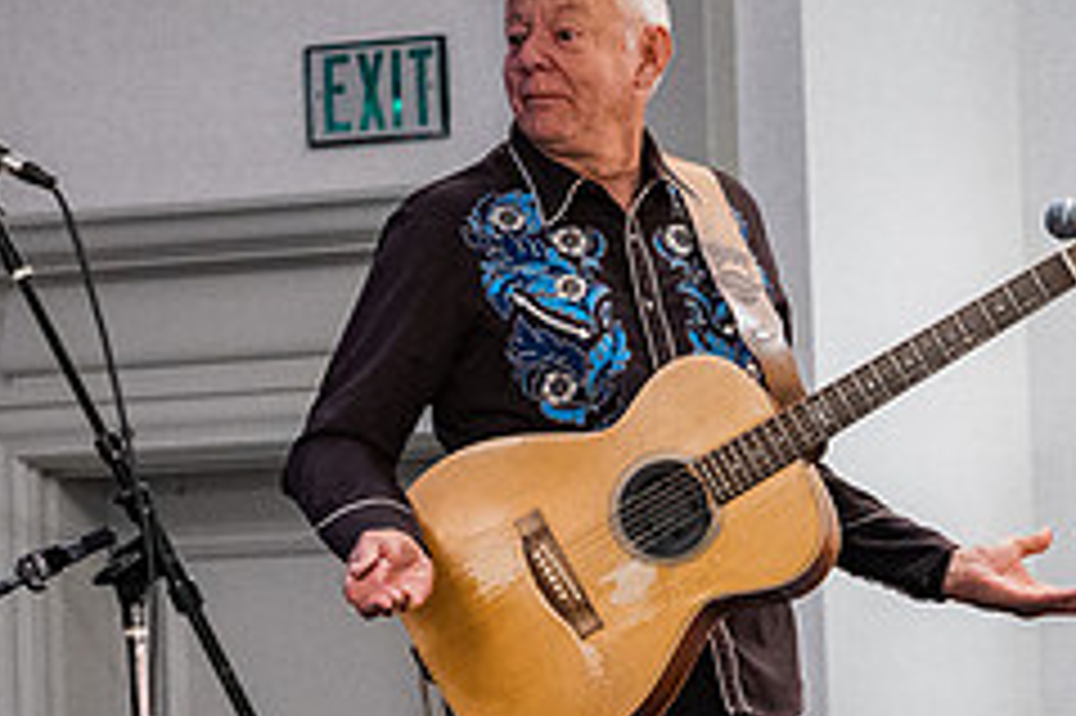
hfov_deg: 6.5
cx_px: 9
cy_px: 561
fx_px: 9438
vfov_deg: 4.3
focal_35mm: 316
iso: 12800
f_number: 6.3
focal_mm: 130
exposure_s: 1/250
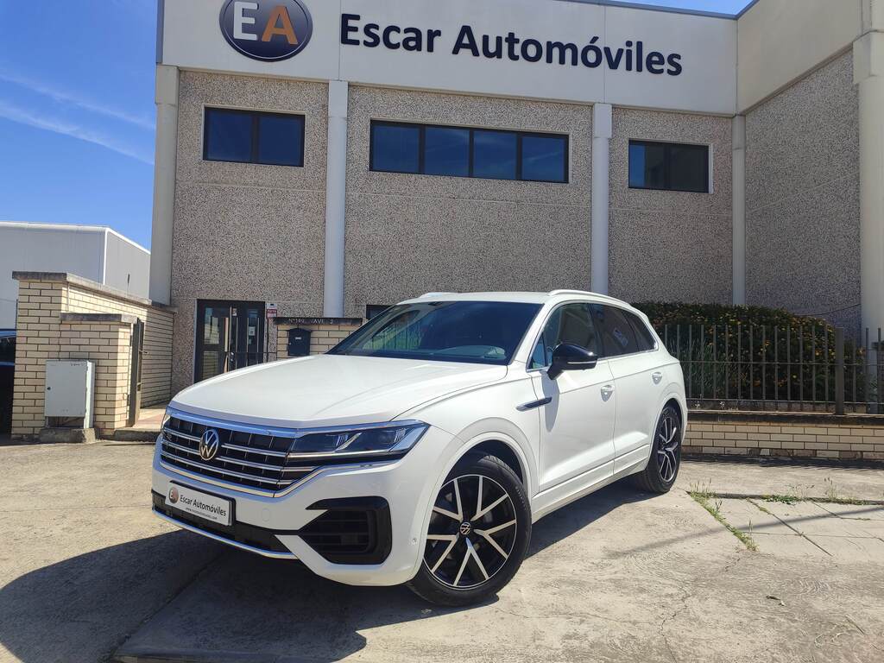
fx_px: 638
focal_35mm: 25
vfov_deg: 54.9
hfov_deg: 69.4
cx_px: 442
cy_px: 332
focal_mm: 5.95
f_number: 1.89
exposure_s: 1/853
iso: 50
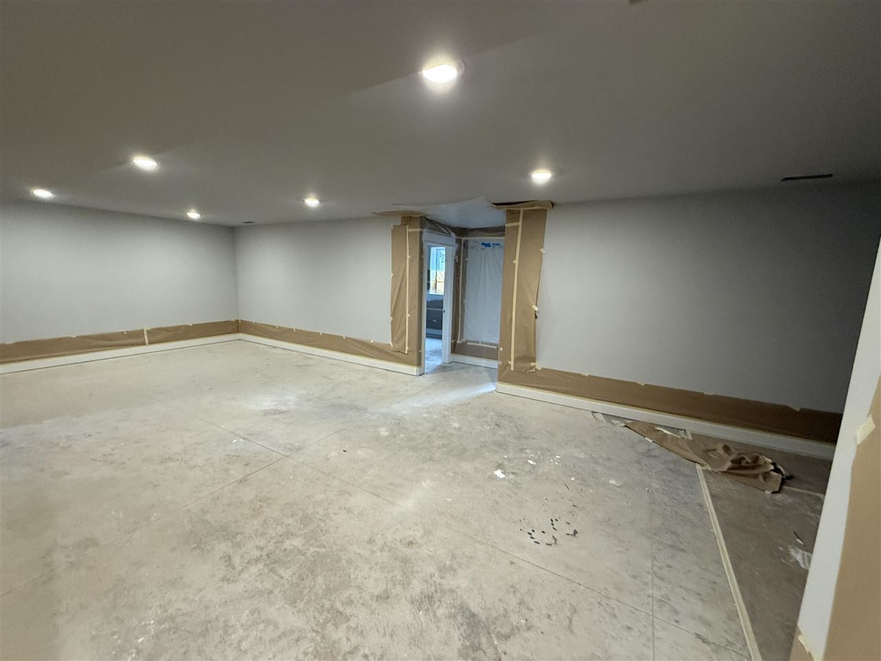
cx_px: 440
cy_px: 330
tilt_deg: -8.6
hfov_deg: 102.1
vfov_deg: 85.7
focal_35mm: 14
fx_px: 356
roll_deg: -2.7
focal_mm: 2.22
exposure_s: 1/60
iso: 320
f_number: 2.2
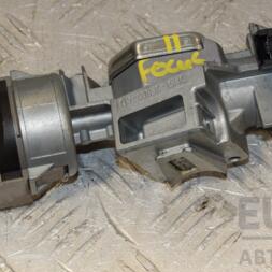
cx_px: 218
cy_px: 70
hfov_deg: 12.8
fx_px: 1209
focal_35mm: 136
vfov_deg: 12.8
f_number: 8
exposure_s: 1/200
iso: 800
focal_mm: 45
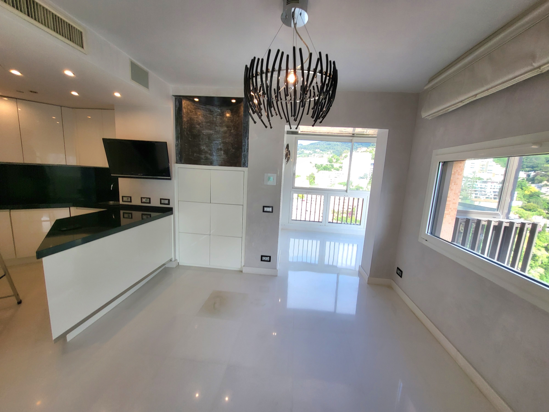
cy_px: 206
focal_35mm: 13
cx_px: 274
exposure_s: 1/128
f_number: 2.2
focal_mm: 1.74
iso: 32
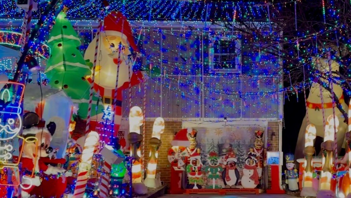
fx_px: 475
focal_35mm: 51
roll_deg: +1.3
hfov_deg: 39.8
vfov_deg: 23.4
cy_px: 138
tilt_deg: +2.7
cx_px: 247
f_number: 1.6
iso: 320
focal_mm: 5.96
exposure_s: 1/60
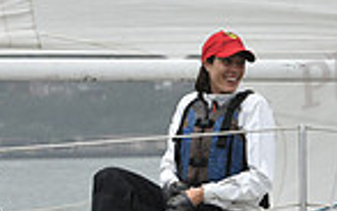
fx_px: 2766
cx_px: 181
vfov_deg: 4.4
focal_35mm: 301
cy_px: 201
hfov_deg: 7.0
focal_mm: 75
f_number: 6.3
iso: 400
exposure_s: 1/800
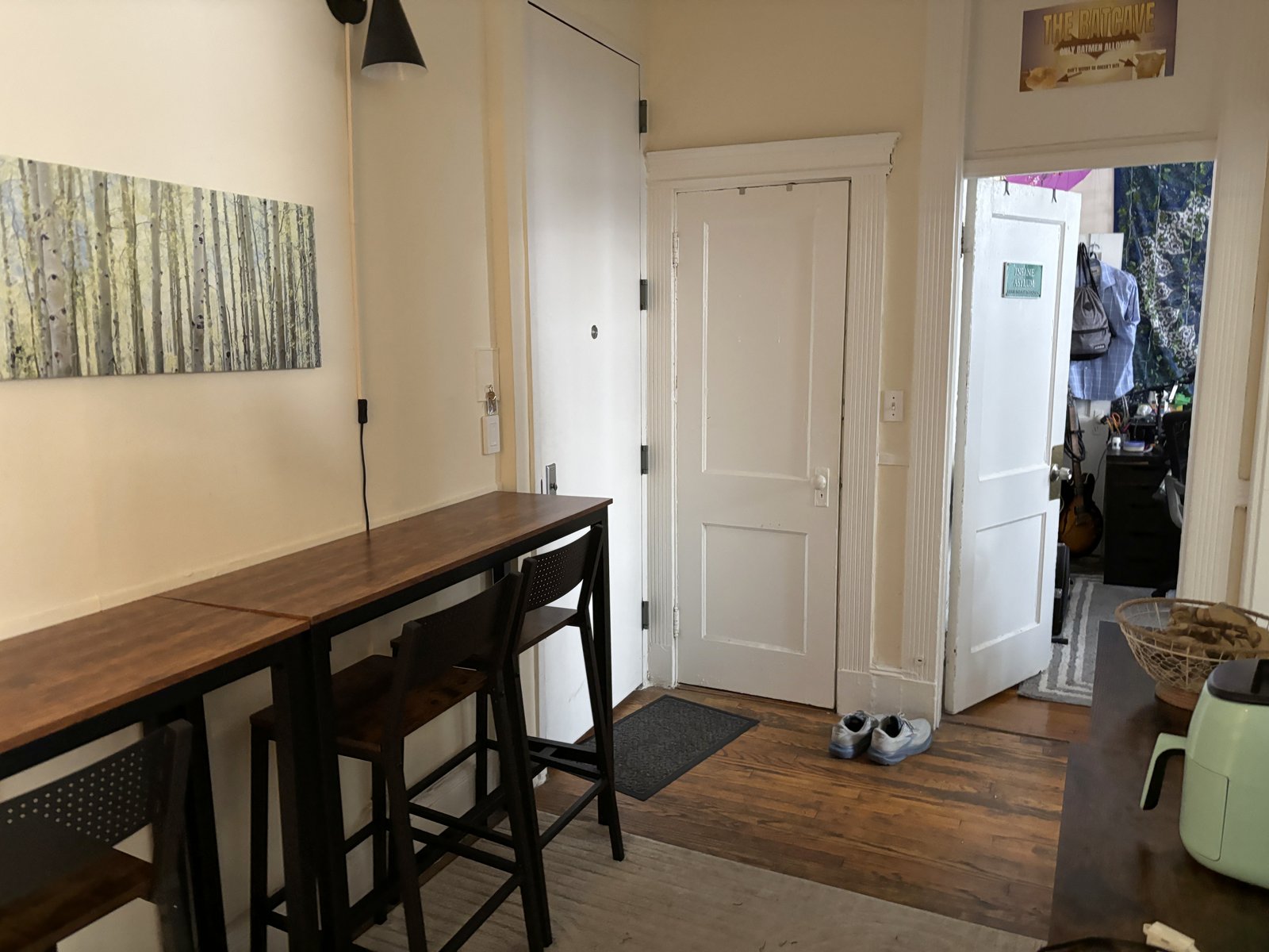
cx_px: 634
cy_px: 476
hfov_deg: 67.3
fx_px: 953
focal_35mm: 26
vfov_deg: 53.1
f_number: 1.6
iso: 500
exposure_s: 1/40
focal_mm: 5.96
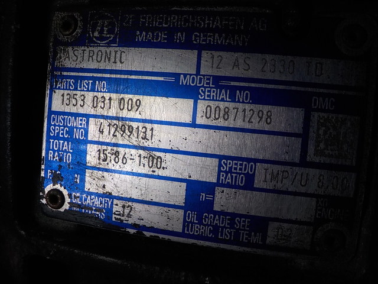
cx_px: 189
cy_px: 142
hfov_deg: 60.0
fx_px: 328
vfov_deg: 46.8
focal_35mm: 30
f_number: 3.3
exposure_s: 1/160
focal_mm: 4.1
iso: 125
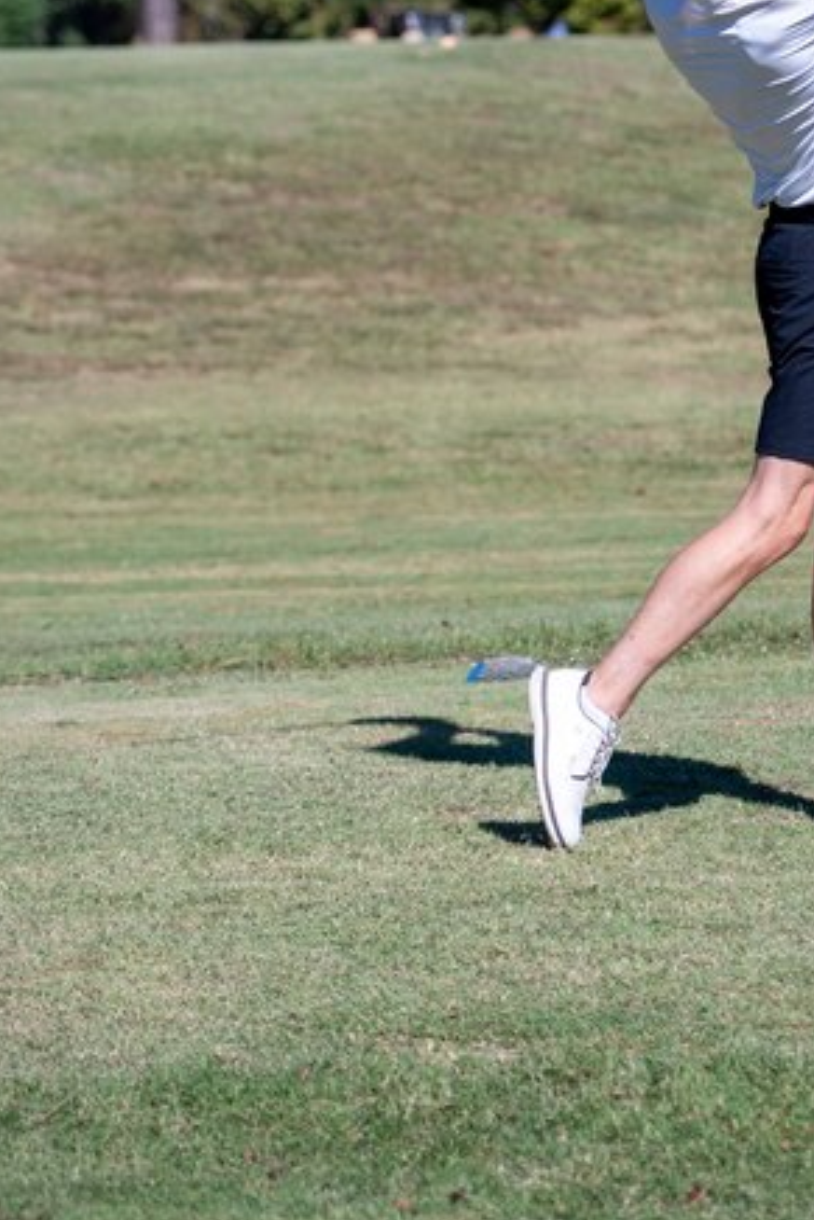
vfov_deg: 11.6
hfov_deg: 7.8
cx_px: 751
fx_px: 5964
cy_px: 260
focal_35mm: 176
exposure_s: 1/1600
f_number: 2.8
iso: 100
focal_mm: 75
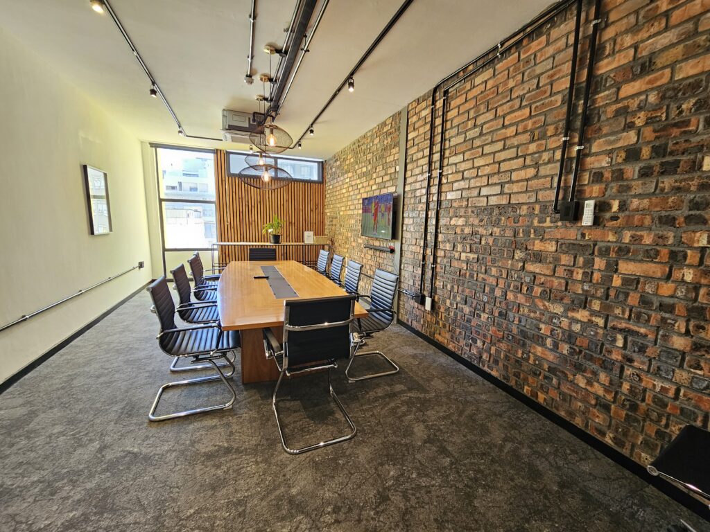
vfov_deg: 89.9
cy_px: 266
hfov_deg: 106.2
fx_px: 267
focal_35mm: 13
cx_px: 355
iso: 125
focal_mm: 2.2
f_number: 2.2
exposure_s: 1/50
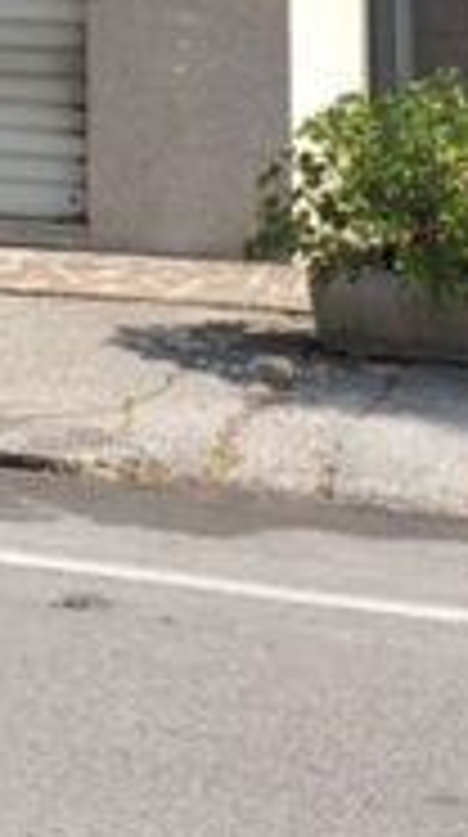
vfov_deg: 18.4
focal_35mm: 109
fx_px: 2416
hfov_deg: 10.6
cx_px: -261
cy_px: -220
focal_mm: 4.15
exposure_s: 1/1041
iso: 32
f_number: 2.2
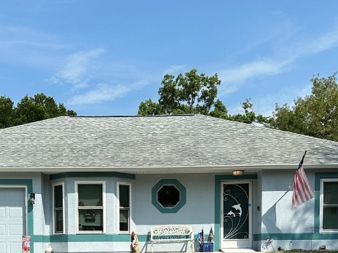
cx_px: 128
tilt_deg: -2.3
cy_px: 264
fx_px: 518
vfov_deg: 25.9
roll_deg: -0.1
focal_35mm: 53
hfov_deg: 36.0
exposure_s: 1/5848
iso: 80
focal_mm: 6.86
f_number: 1.78
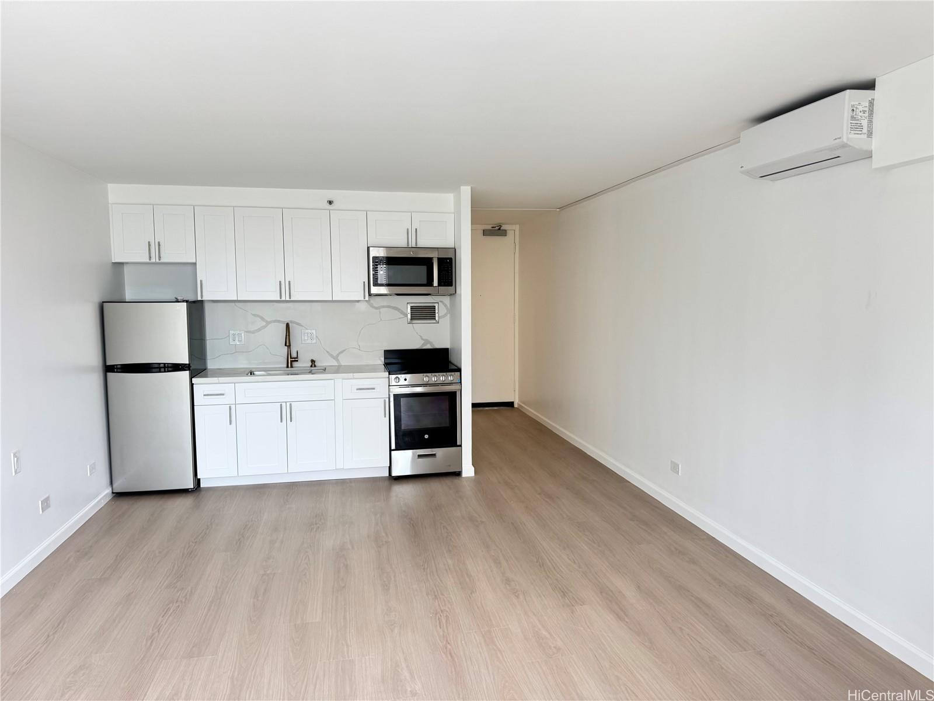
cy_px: 350
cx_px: 467
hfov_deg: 71.6
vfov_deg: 56.8
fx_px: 648
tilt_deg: -5.6
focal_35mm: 24
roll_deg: -0.5
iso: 80
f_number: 1.78
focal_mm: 6.76
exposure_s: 1/168
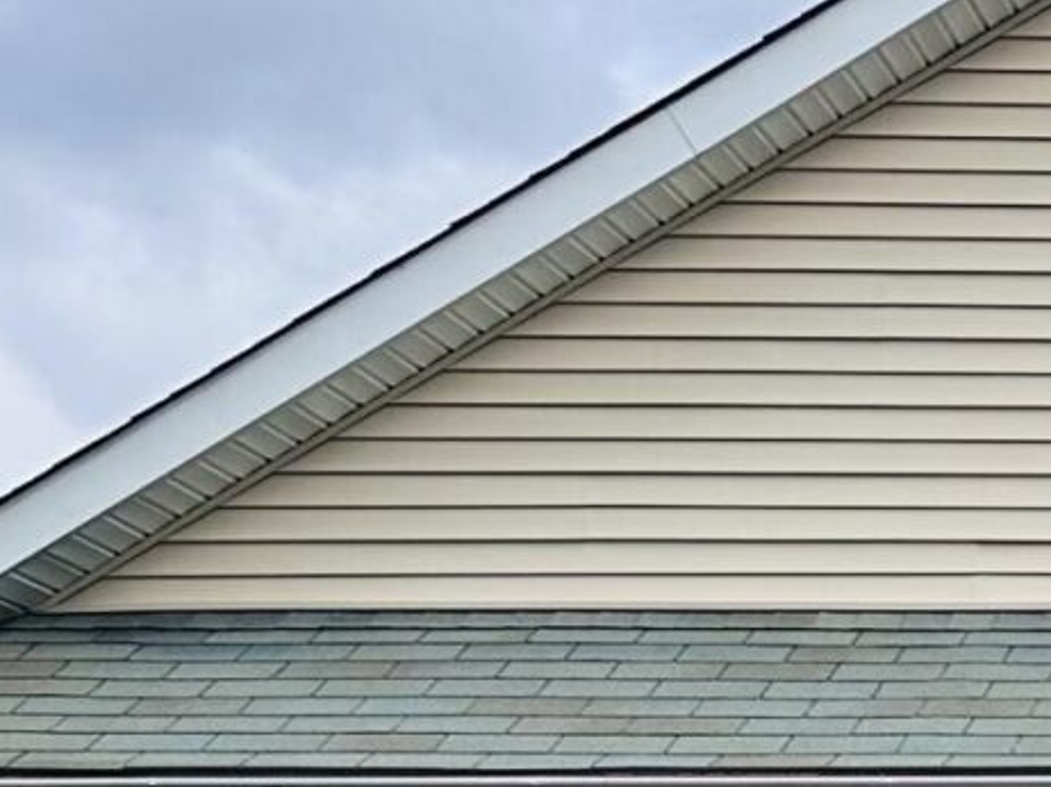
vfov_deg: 10.9
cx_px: 1875
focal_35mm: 133
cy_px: 944
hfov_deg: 13.4
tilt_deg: +6.1
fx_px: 4036
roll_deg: -0.1
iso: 80
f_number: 1.78
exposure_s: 1/3861
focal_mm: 6.86
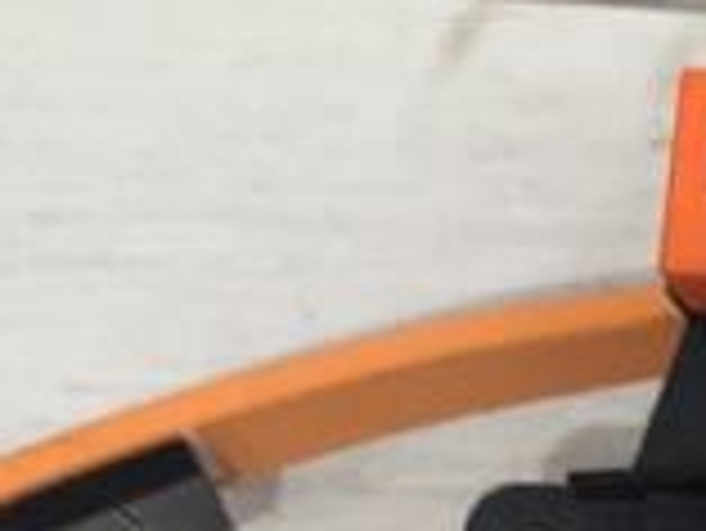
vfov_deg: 12.2
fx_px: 2327
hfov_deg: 14.9
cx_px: 1295
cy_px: 857
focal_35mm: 114
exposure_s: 1/9
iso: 100
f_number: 1.8
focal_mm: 3.99
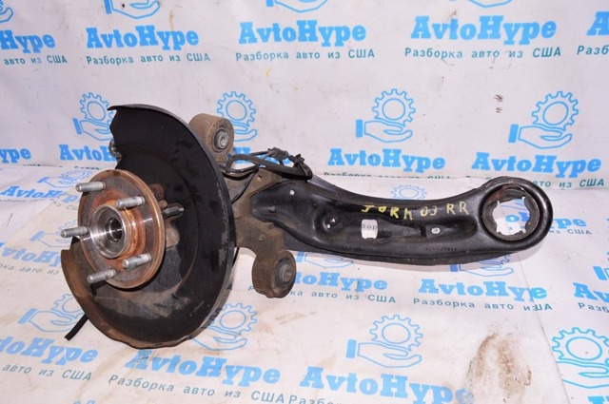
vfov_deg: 47.8
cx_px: 304
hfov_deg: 67.4
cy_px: 202
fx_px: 456
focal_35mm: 27
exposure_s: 1/160
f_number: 8
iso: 1600
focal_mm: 18
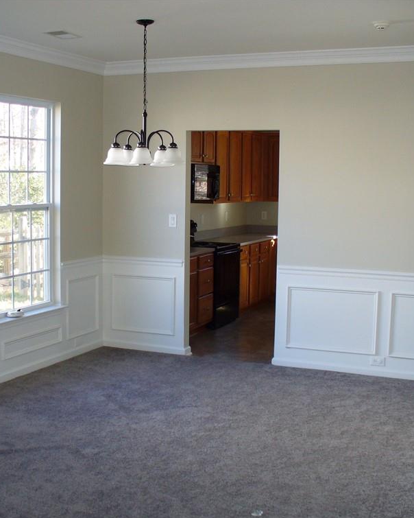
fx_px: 750
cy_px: 262
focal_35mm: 49
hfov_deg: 30.7
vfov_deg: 38.0
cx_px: 159
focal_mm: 6.1
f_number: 2.8
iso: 100
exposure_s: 1/50
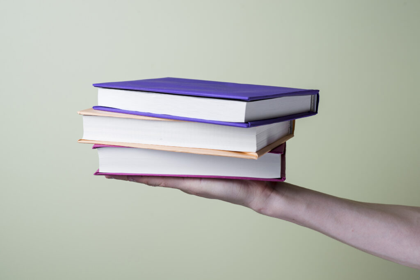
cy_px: 140
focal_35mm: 85
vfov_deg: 16.1
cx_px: 210
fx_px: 992
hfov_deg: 23.9
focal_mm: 85
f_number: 7.1
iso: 100
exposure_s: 1/160
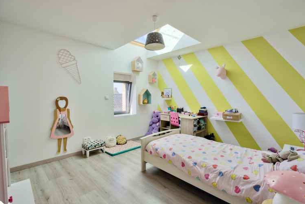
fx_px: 144
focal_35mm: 17
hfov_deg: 93.3
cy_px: 104
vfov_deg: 70.4
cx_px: 153
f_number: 8
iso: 800
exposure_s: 1/1000
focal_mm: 16
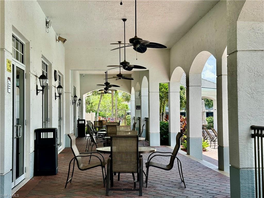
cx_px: 132
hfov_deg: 39.7
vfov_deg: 30.3
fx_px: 366
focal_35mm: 48
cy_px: 99
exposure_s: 1/944
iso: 64
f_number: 1.78
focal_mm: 6.86
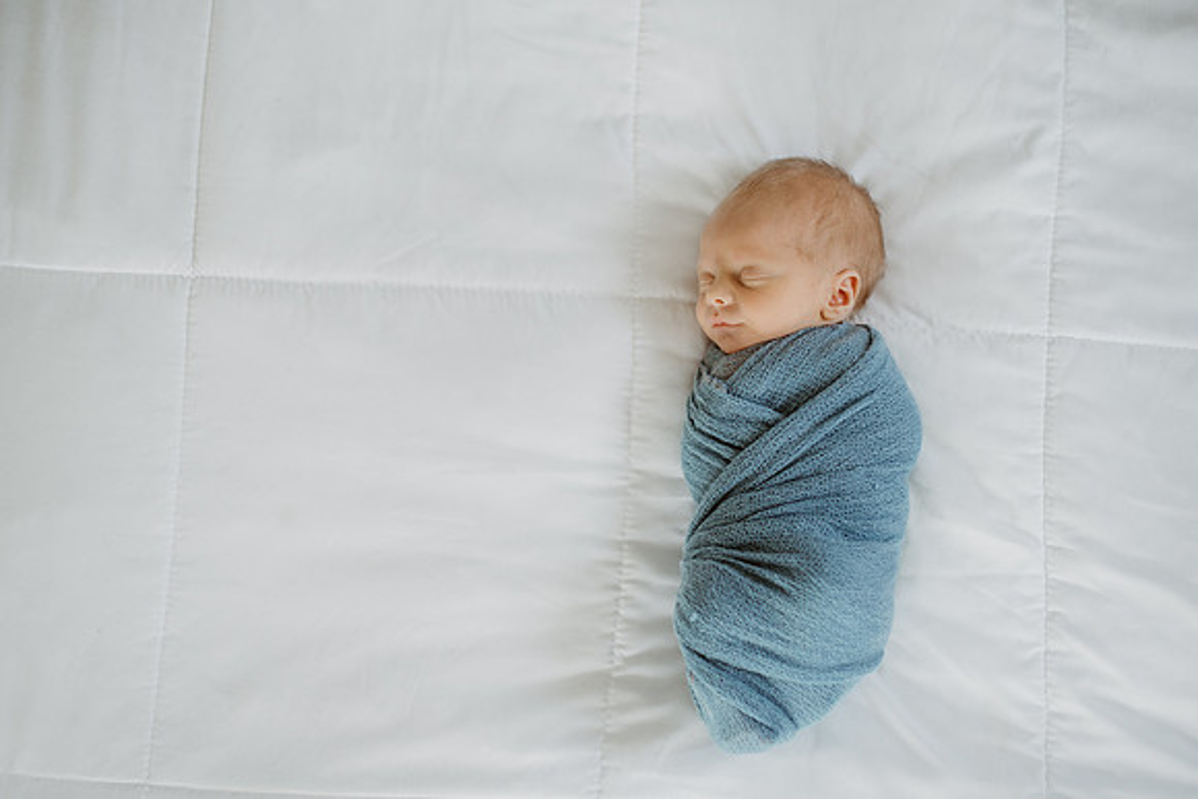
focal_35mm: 50
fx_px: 1664
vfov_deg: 27.0
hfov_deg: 39.6
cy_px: 400
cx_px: 599
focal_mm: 50
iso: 400
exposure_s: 1/200
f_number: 2.2
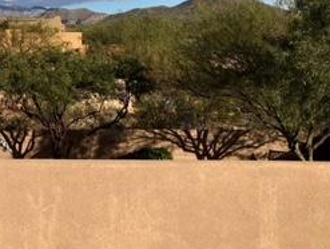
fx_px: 716
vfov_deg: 19.2
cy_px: 8
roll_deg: +1.9
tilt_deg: +2.0
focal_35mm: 75
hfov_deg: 24.2
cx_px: -35
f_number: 2.2
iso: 25
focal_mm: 4.15
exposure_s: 1/2747
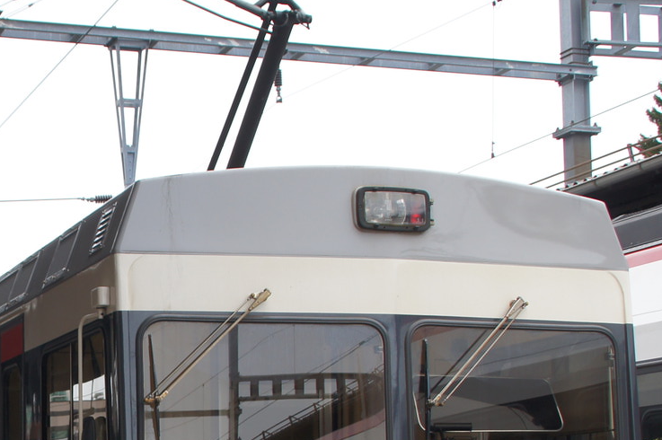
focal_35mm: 86
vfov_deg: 15.6
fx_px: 1580
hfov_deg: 22.8
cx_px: 9
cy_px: 436
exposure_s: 1/100
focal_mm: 22
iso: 100
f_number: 5.6
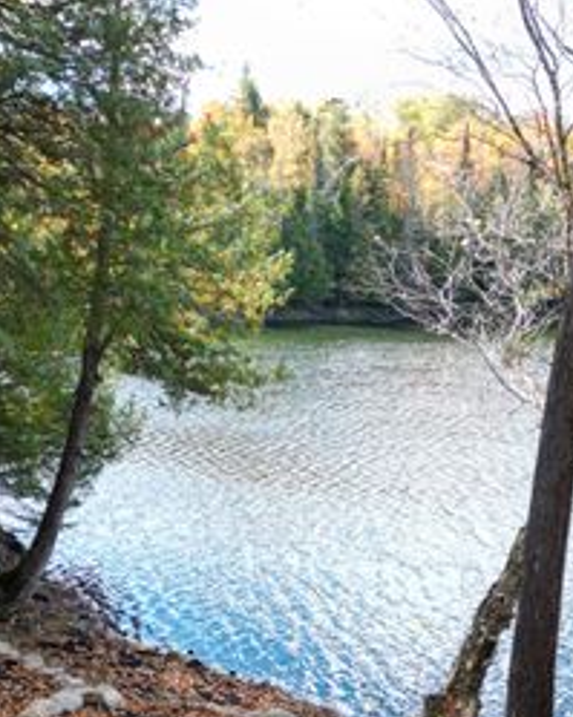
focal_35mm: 47
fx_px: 997
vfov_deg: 39.2
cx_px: 253
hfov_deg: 32.0
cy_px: 468
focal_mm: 6.72
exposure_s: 1/500
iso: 100
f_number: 1.7
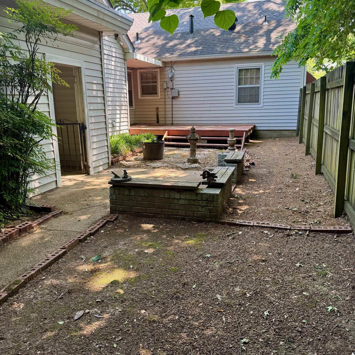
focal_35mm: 29
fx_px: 336
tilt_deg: -12.7
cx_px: 176
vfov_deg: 55.6
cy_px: 175
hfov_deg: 55.6
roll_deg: +1.4
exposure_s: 1/121
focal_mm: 6.76
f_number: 1.78
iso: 64
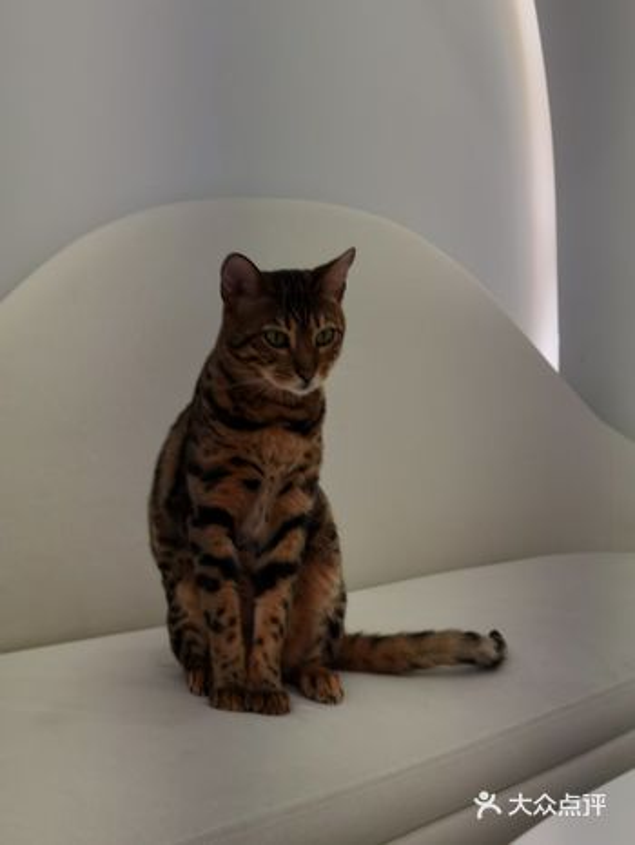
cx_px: 318
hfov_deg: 32.9
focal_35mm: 44
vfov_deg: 42.9
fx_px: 1075
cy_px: 422
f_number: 1.9
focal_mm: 6.71
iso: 50
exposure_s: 1/164
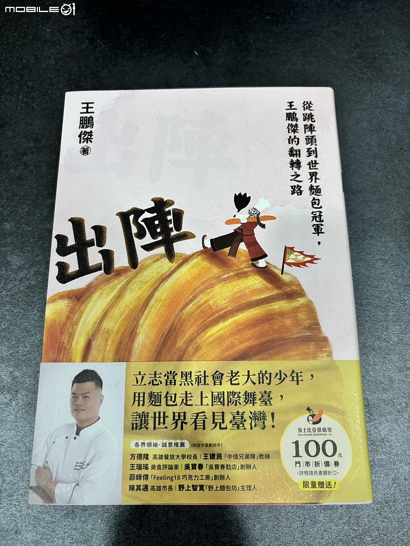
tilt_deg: -75.2
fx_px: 411
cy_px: 273
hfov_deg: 53.1
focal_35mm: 26
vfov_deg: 67.3
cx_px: 205
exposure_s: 1/60
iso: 160
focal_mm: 5.96
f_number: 1.6
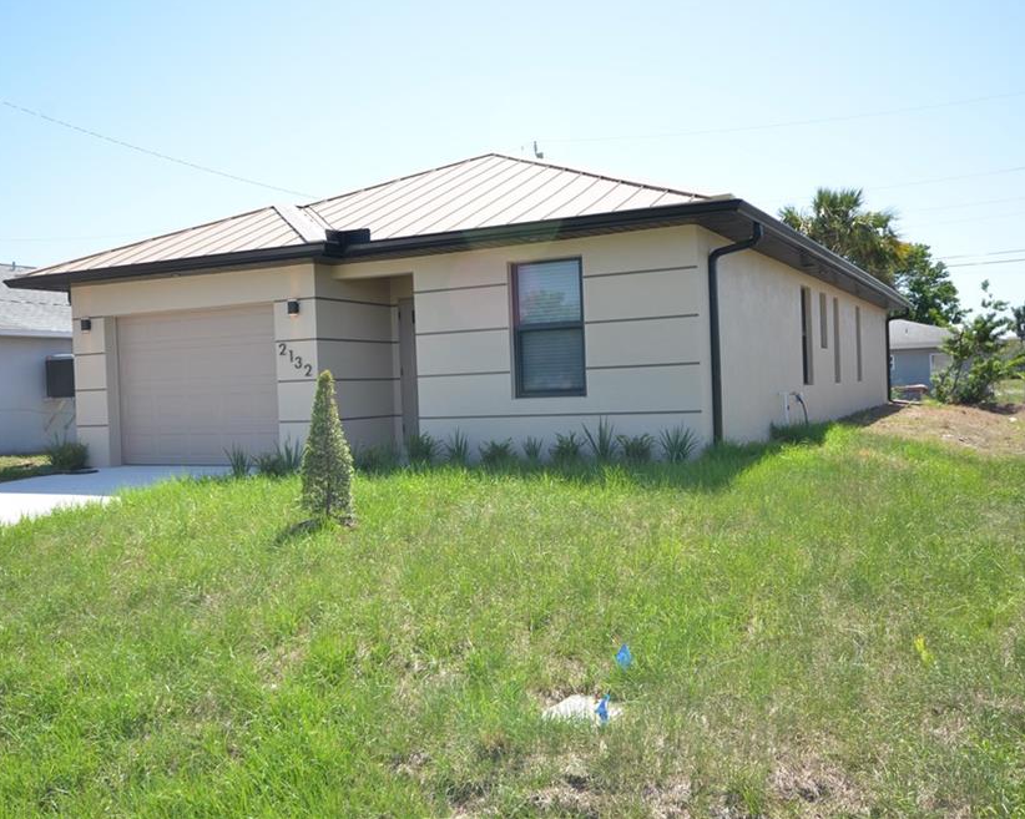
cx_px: 470
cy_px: 398
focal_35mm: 35
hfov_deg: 51.5
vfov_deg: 42.2
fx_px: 1061
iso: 200
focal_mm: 20
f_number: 8
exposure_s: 1/250
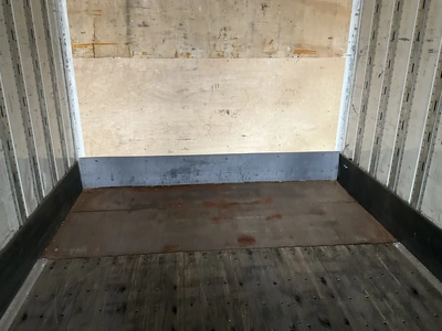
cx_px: 221
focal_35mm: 29
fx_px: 370
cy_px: 166
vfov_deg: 48.2
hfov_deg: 61.7
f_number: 1.8
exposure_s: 1/60
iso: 160
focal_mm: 3
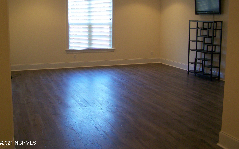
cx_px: 119
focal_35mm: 41
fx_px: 267
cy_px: 60
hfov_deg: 48.2
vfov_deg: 31.2
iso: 160
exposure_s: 1/20
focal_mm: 6.3
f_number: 2.8
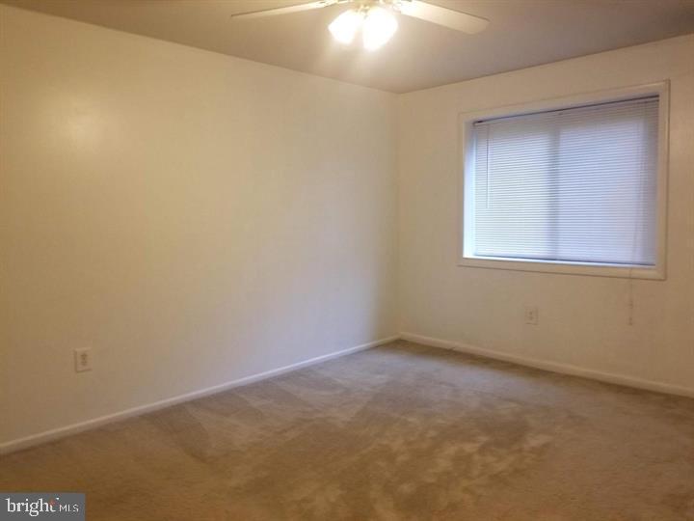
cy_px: 260
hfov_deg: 67.3
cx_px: 347
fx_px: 521
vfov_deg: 53.1
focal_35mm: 26
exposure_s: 1/30
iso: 160
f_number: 1.7
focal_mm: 4.25
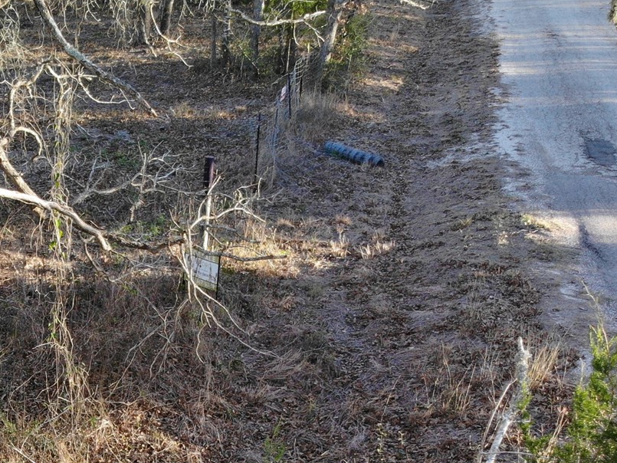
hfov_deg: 29.2
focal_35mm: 61
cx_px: -25
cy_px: 414
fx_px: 1087
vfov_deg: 23.4
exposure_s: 1/30
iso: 200
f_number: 2.8
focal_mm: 4.5
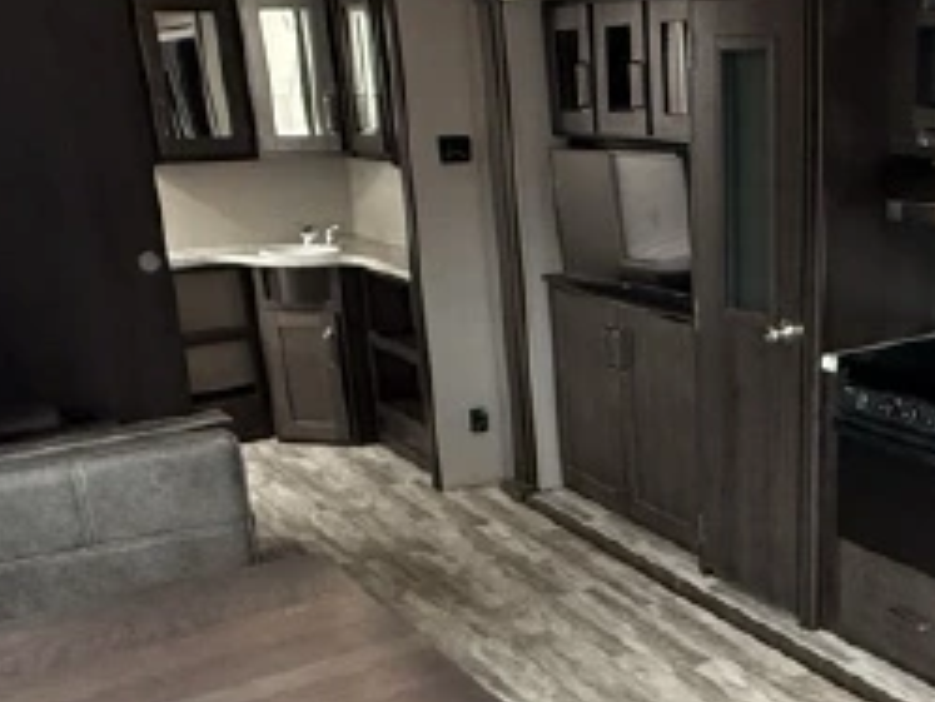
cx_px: 721
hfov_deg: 40.6
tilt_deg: -21.5
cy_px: 533
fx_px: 1216
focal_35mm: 45
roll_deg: -0.8
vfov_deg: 31.6
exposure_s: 1/92
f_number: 2.2
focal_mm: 2.22
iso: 320
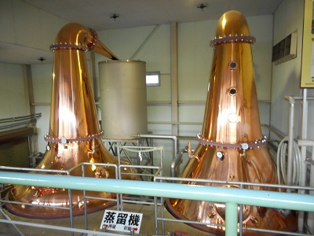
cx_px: 157
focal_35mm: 25
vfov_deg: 54.9
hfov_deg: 69.4
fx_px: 227
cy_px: 118
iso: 360
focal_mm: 4.5
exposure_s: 1/25
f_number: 3.7
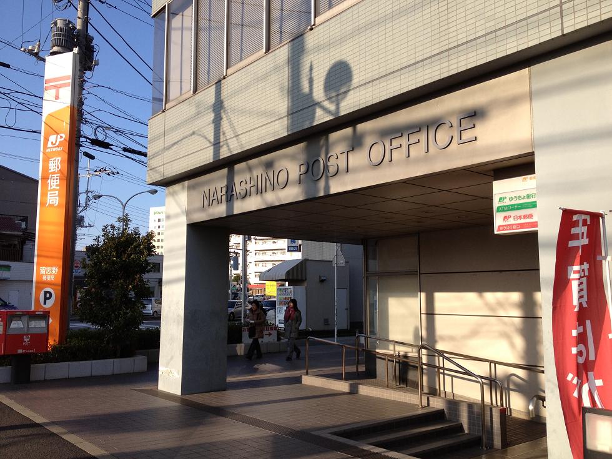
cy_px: 230
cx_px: 306
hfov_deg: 52.6
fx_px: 619
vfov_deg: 40.7
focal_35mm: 35
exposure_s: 1/951
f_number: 2.4
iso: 64
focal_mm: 4.28
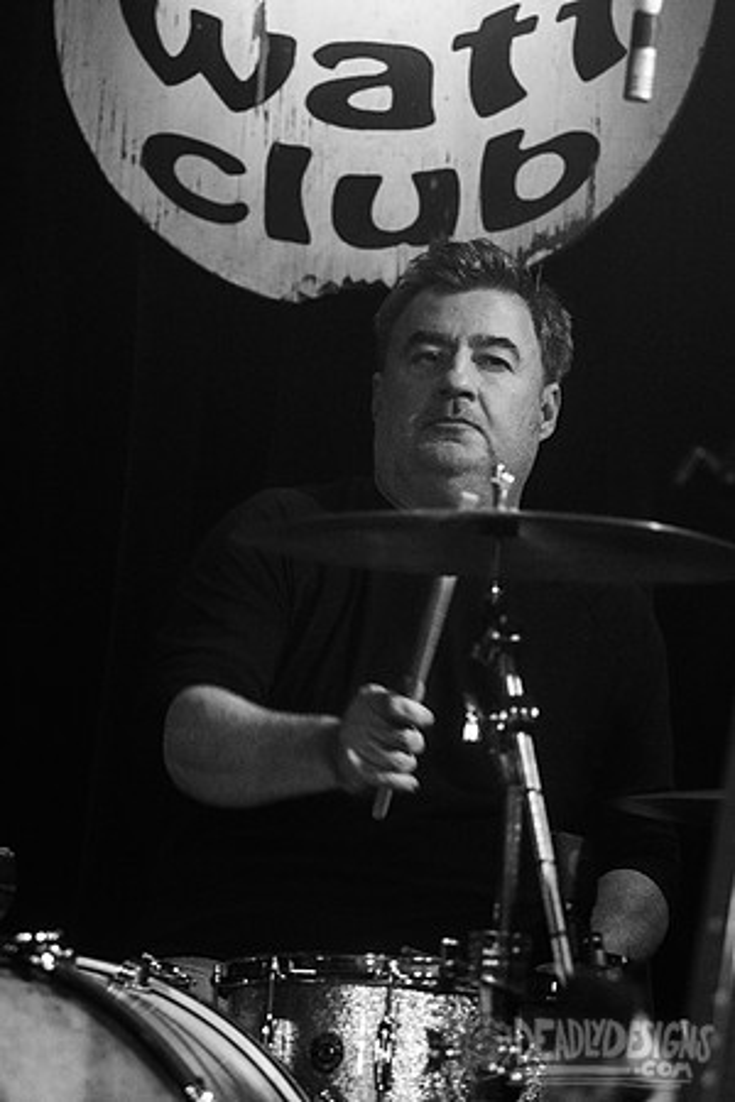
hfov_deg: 9.2
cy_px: 551
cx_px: 342
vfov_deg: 13.7
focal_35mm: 150
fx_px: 4590
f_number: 3.2
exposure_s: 1/80
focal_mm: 100
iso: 2500
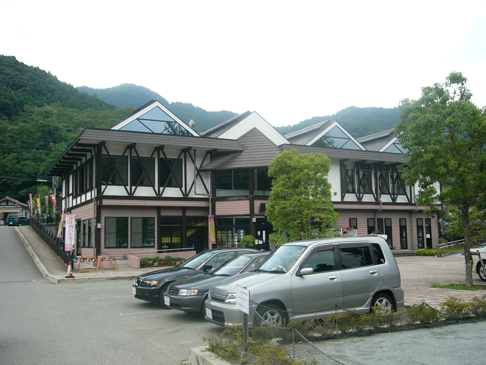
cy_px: 182
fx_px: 491
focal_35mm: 35
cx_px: 243
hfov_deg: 52.6
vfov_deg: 40.7
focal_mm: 5.8
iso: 100
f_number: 8
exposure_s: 1/100
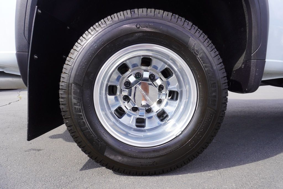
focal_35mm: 24
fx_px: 189
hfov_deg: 73.7
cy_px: 94
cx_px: 142
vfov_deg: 53.2
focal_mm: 16
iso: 100
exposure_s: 1/125
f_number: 5.6
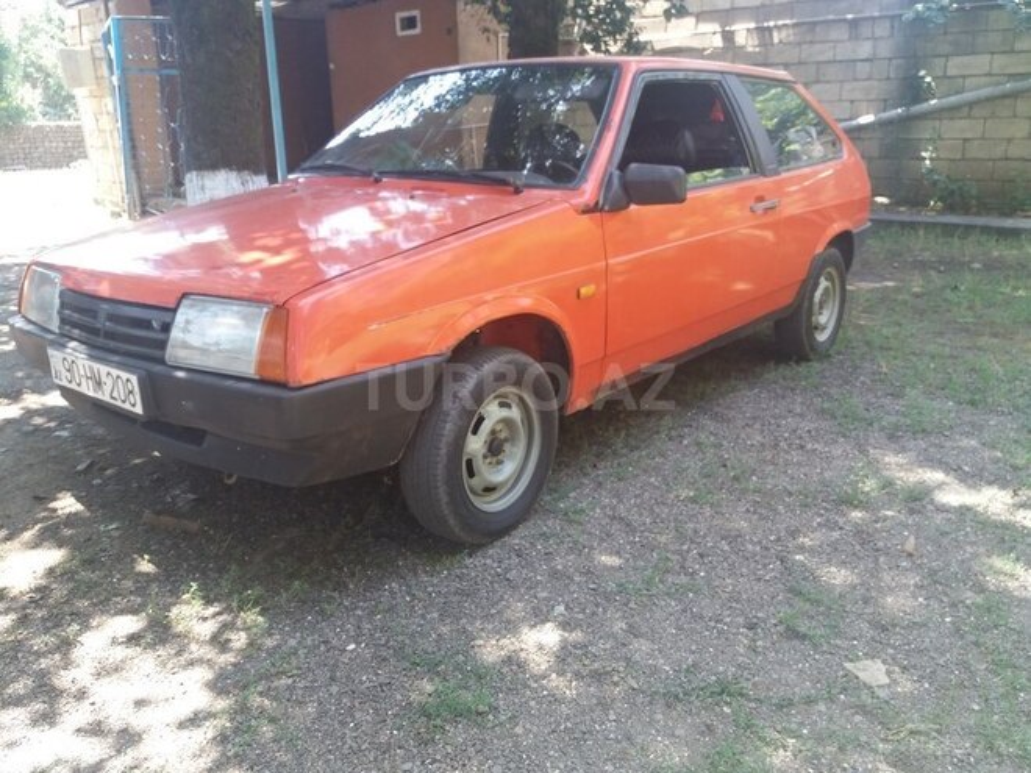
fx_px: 834
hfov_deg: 63.4
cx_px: 516
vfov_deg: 49.7
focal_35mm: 28
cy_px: 386
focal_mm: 3.7
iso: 80
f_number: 1.9
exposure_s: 1/100
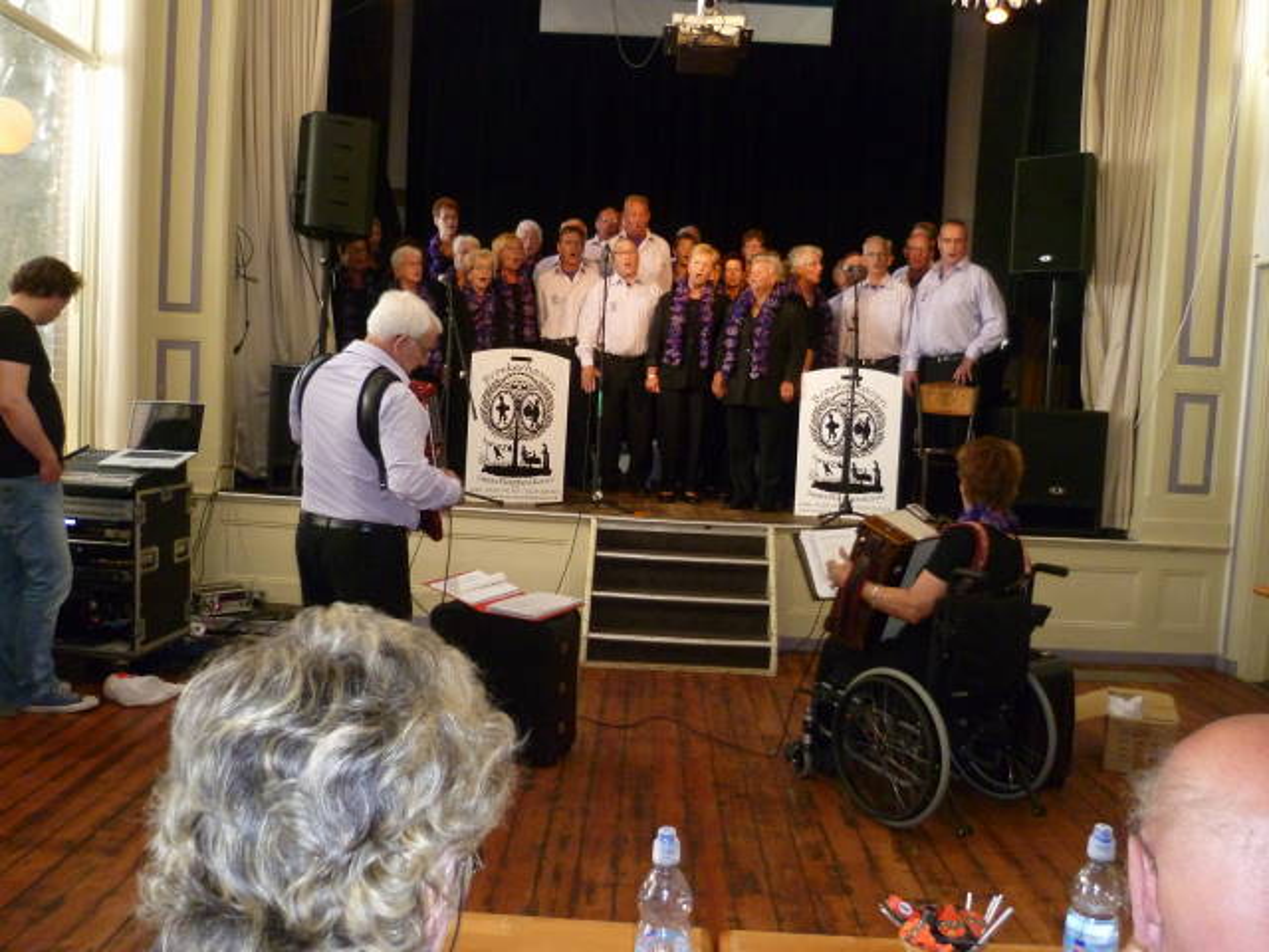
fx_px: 1100
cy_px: 476
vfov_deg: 46.8
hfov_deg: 60.0
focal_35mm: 30
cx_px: 634
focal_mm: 5.4
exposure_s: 1/30
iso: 400
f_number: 2.9
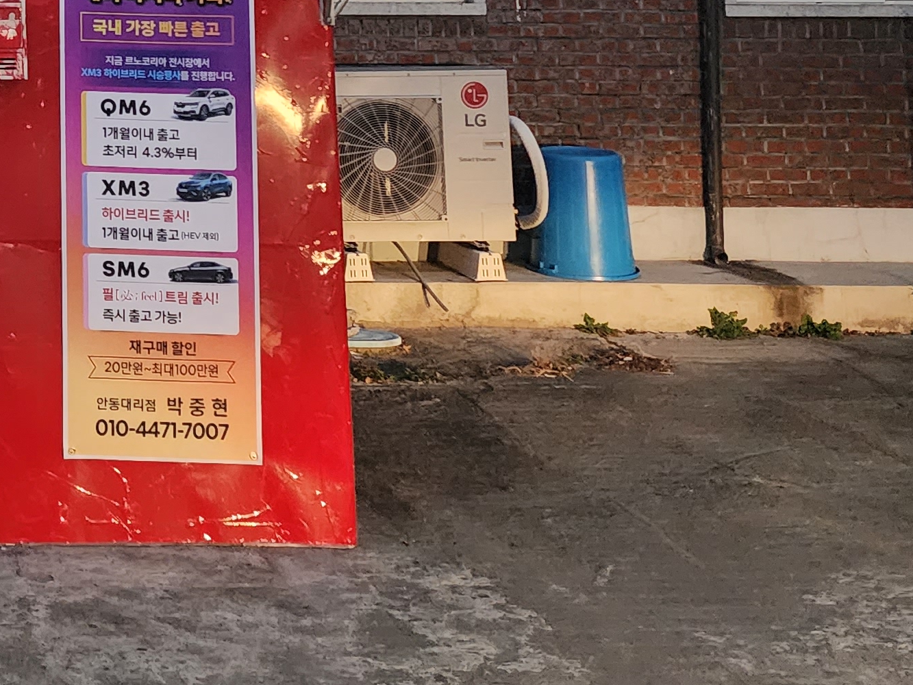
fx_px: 1820
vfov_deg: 19.7
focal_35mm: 69
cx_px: -270
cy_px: -194
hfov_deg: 24.6
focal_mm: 6.4
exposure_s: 1/120
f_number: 1.8
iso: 1000
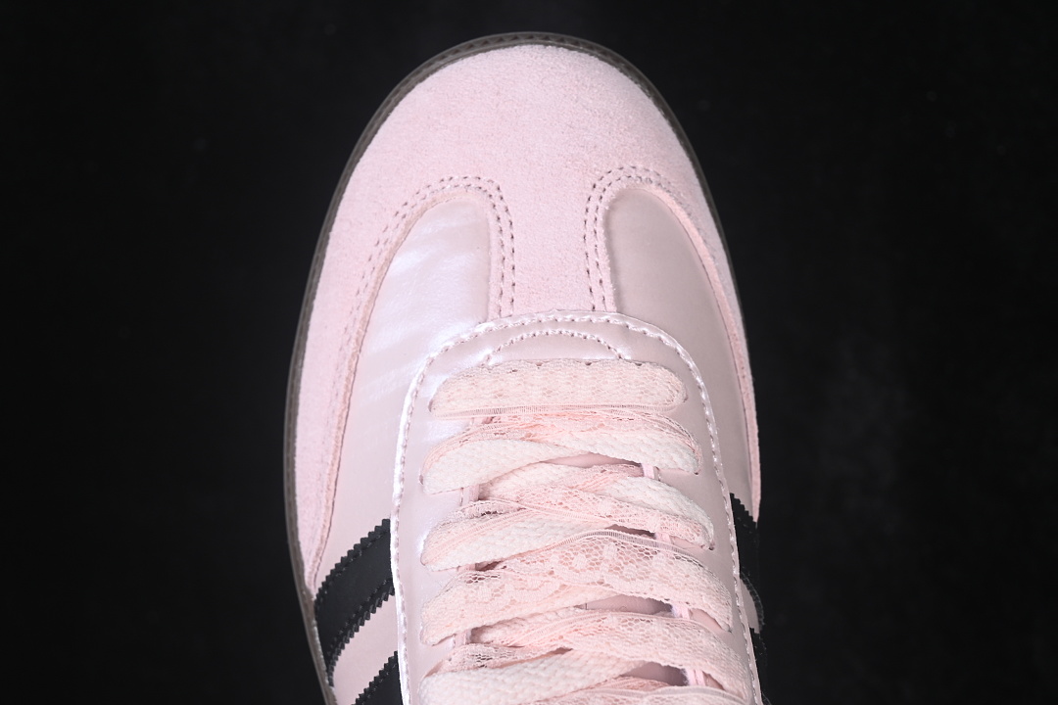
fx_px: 2204
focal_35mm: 75
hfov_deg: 27.0
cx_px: 529
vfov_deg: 18.2
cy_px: 352
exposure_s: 1/80
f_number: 7.1
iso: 160
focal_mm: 50
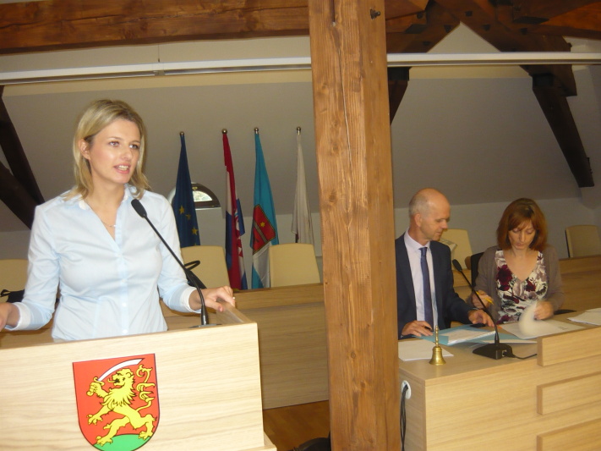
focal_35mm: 33
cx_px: 300
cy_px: 226
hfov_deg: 55.4
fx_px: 573
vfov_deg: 42.9
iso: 250
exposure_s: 1/30
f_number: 2.8
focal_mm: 5.5
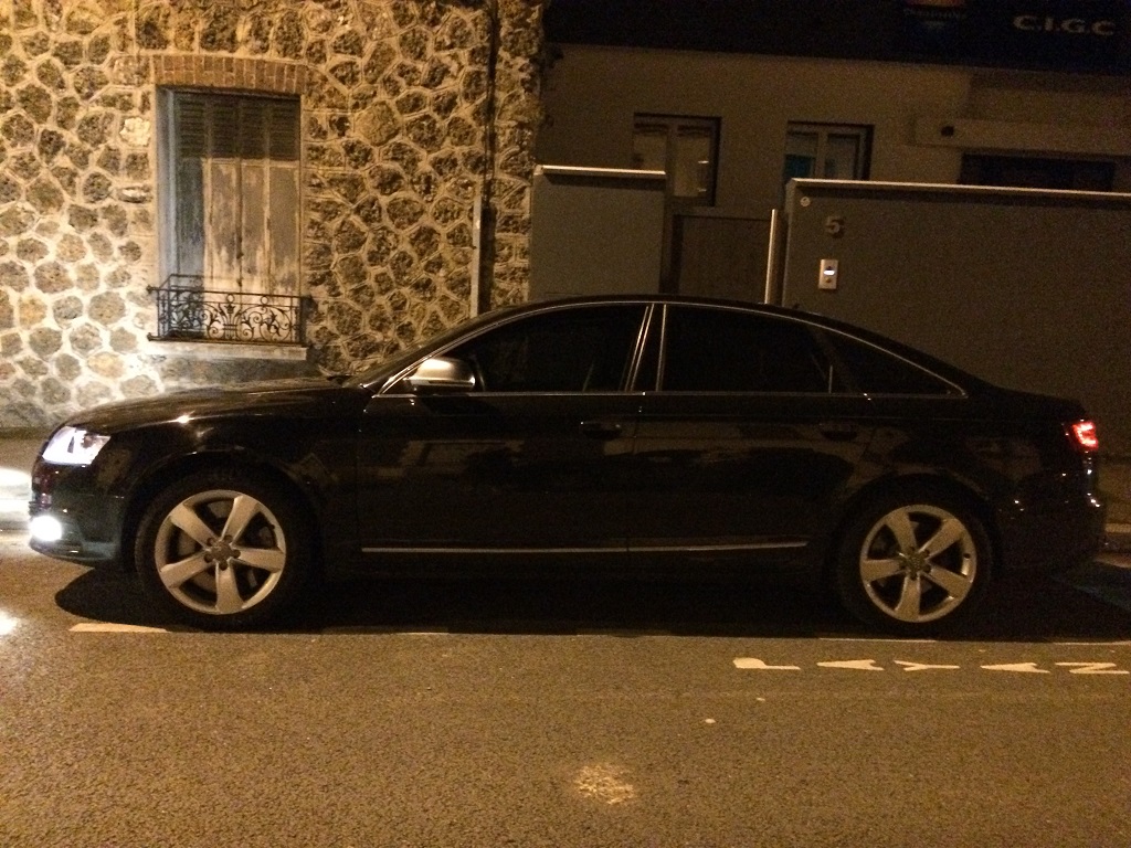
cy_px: 424
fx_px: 948
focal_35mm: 29
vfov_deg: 48.2
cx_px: 566
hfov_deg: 61.7
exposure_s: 1/17
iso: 2000
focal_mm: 4.15
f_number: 2.2
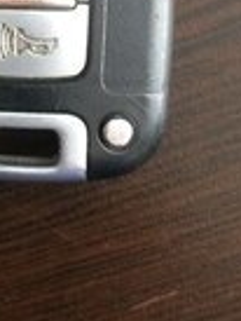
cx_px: 54
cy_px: -54
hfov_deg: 14.1
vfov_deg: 17.9
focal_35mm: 105
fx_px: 973
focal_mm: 4.15
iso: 125
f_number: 2.2
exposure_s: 1/33
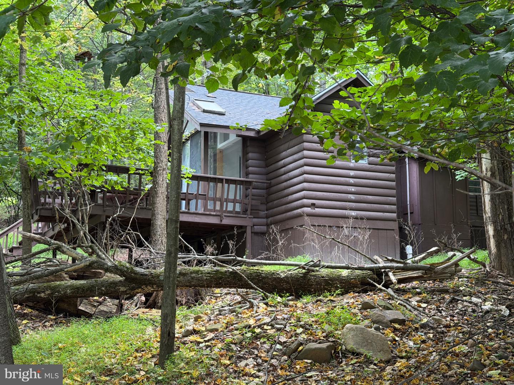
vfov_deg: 30.3
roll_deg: +0.1
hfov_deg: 39.7
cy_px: 192
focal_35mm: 48
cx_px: 257
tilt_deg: +9.3
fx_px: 713
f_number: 1.78
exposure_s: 1/60
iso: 160
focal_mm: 6.76
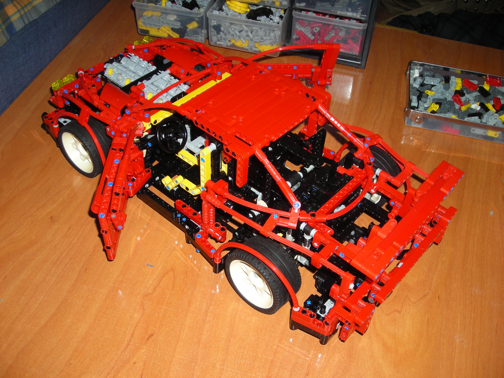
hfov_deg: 49.0
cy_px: 189
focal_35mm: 38
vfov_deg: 37.7
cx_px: 252
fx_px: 553
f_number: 3.2
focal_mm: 6.3
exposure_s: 1/60
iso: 50
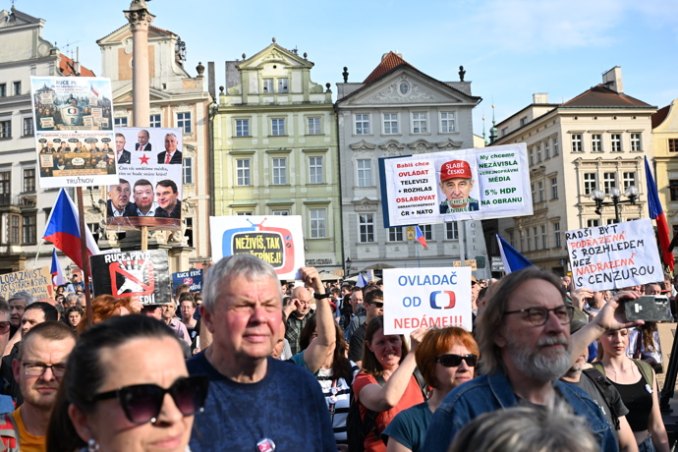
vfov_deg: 32.6
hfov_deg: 47.4
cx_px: 339
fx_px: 772
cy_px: 226
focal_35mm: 41
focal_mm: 41
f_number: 5.6
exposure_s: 1/1600
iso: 640
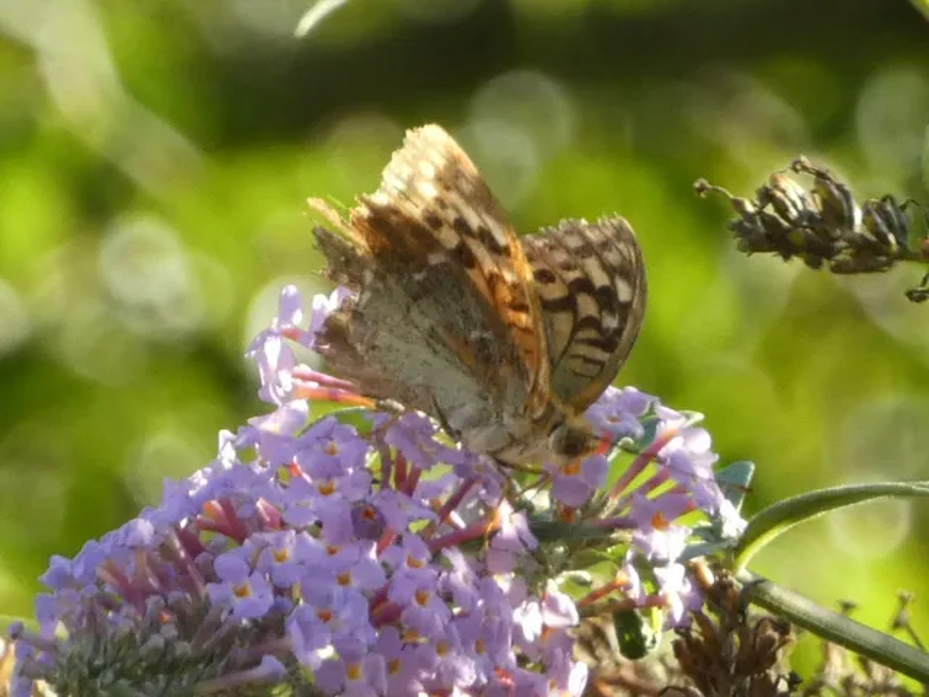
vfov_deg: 3.0
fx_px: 13419
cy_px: 348
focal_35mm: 500
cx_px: 464
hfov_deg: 4.0
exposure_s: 1/100
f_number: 5.6
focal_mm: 89.5
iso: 320
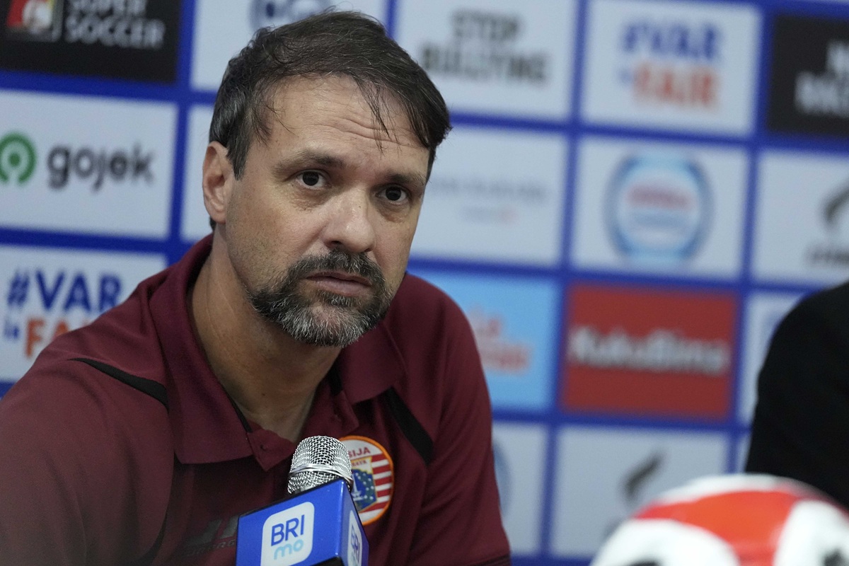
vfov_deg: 4.6
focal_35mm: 300
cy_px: 283
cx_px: 424
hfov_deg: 6.9
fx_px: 7074
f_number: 2.8
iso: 8000
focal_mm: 300
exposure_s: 1/200
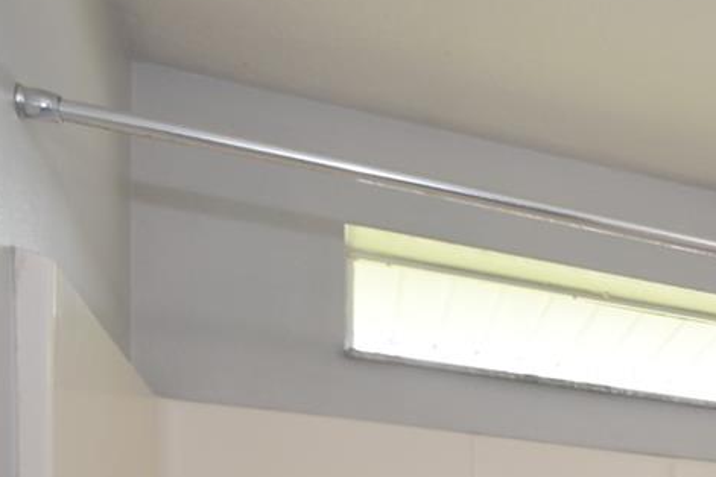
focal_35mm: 51
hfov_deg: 29.8
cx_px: 964
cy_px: 763
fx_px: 1014
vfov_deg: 21.2
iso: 200
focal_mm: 10
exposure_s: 1/60
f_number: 4
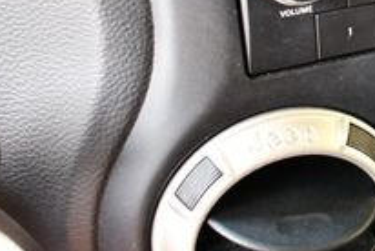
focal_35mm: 93
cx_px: 444
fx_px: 970
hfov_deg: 20.5
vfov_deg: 14.5
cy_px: -13
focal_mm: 20
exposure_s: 1/125
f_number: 3.5
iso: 1000
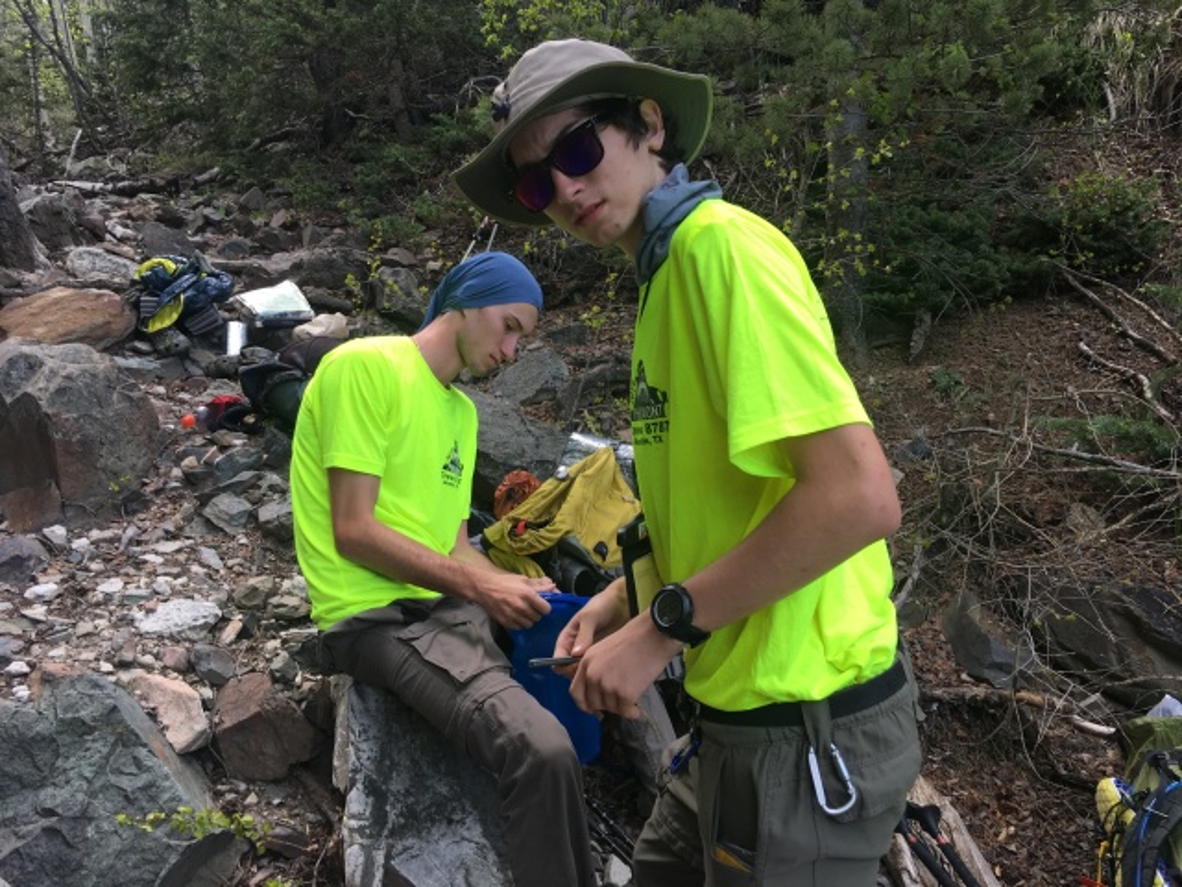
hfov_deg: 61.7
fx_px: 990
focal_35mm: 29
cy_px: 444
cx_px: 591
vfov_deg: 48.2
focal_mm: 4.15
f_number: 2.2
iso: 25
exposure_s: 1/120
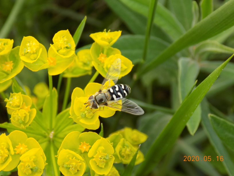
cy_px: 88
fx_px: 838
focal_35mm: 124
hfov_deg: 15.9
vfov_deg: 12.0
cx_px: 113
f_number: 4.8
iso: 80
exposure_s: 1/50
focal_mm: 20.9
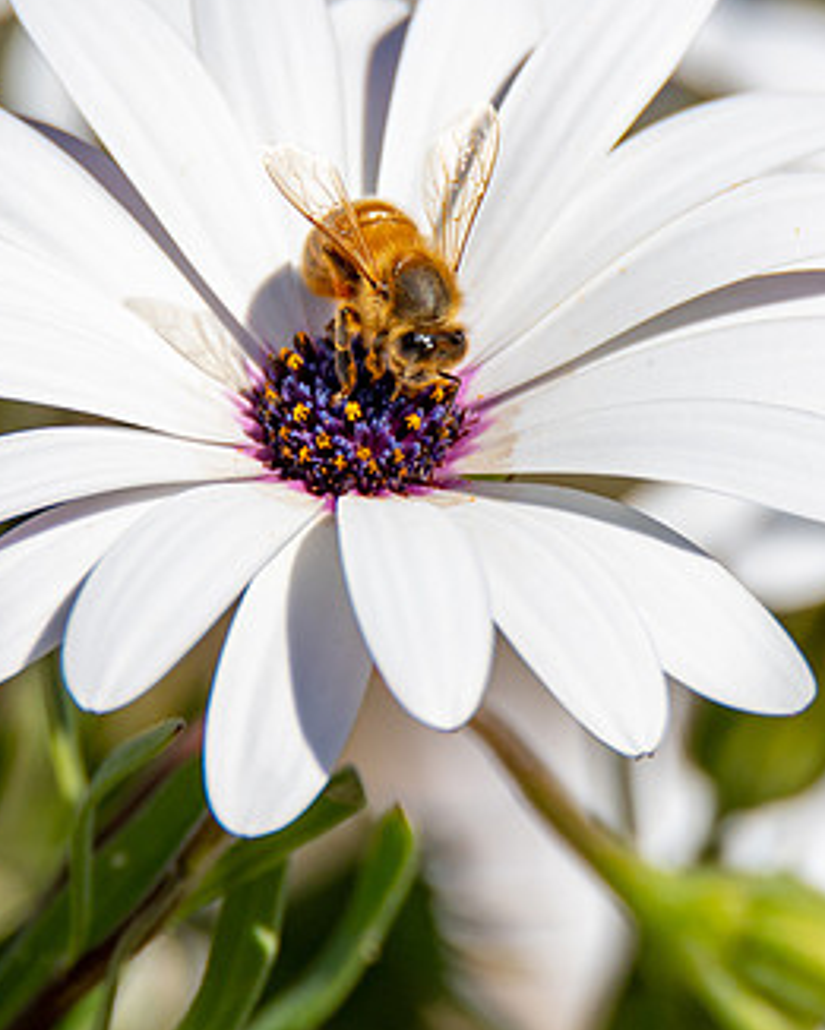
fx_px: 56560
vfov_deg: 1.0
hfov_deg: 0.8
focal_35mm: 1854
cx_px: 473
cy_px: 359
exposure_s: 1/1250
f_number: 10
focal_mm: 600
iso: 200
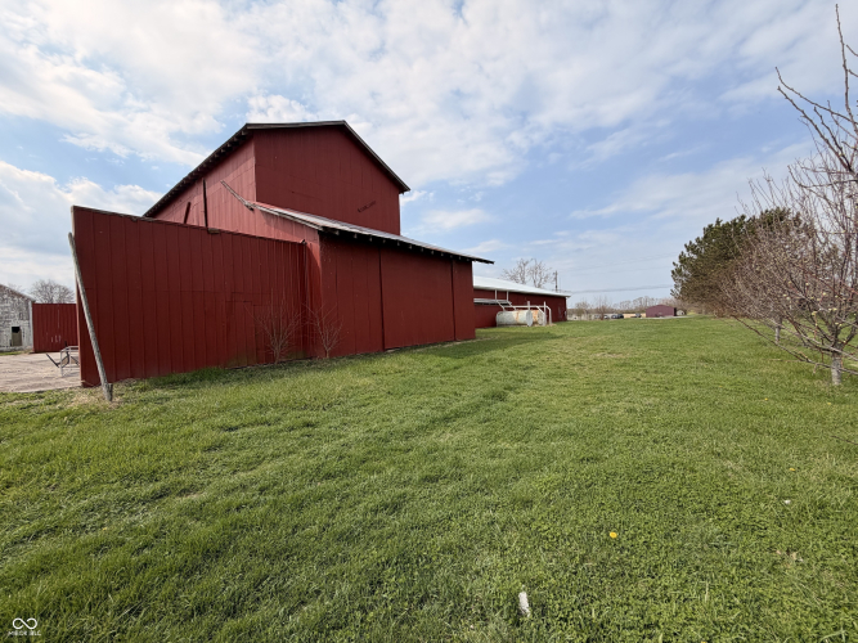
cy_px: 322
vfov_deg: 85.7
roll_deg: +2.6
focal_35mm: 14
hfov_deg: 102.1
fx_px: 347
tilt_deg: +0.5
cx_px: 429
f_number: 2.2
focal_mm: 2.22
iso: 20
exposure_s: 1/1033
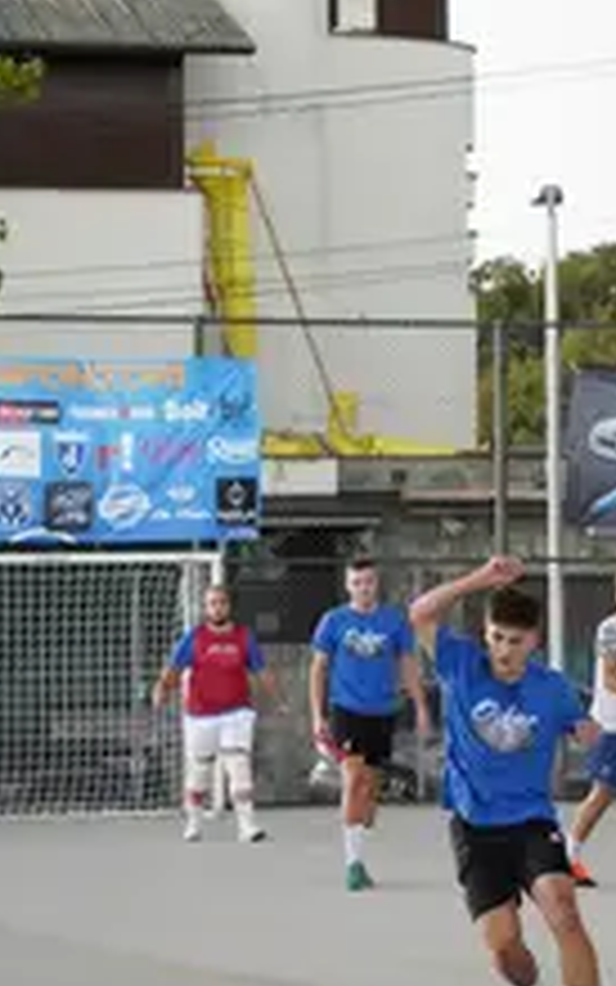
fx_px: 5342
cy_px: 482
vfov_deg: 10.5
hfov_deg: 6.6
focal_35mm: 199
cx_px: 490
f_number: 4.5
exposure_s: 1/1000
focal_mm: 89
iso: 4000
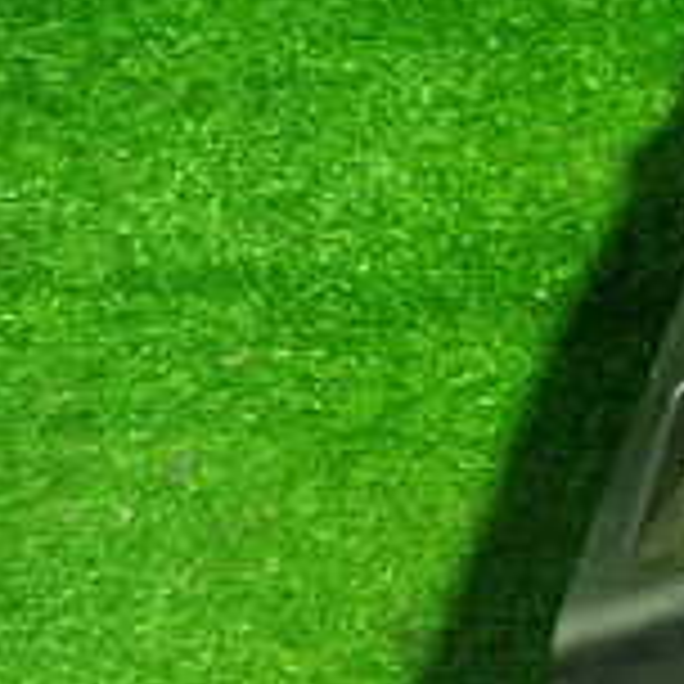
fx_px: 1945
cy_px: 166
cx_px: 1197
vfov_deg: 19.8
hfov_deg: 16.8
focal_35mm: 87
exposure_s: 1/30
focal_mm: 4.5
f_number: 2
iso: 320
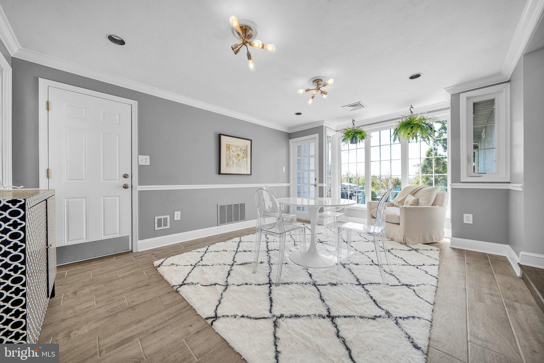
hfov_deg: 112.6
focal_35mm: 12
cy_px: 182
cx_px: 272
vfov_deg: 90.0
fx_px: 181
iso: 200
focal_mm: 12
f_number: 8
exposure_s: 1/25
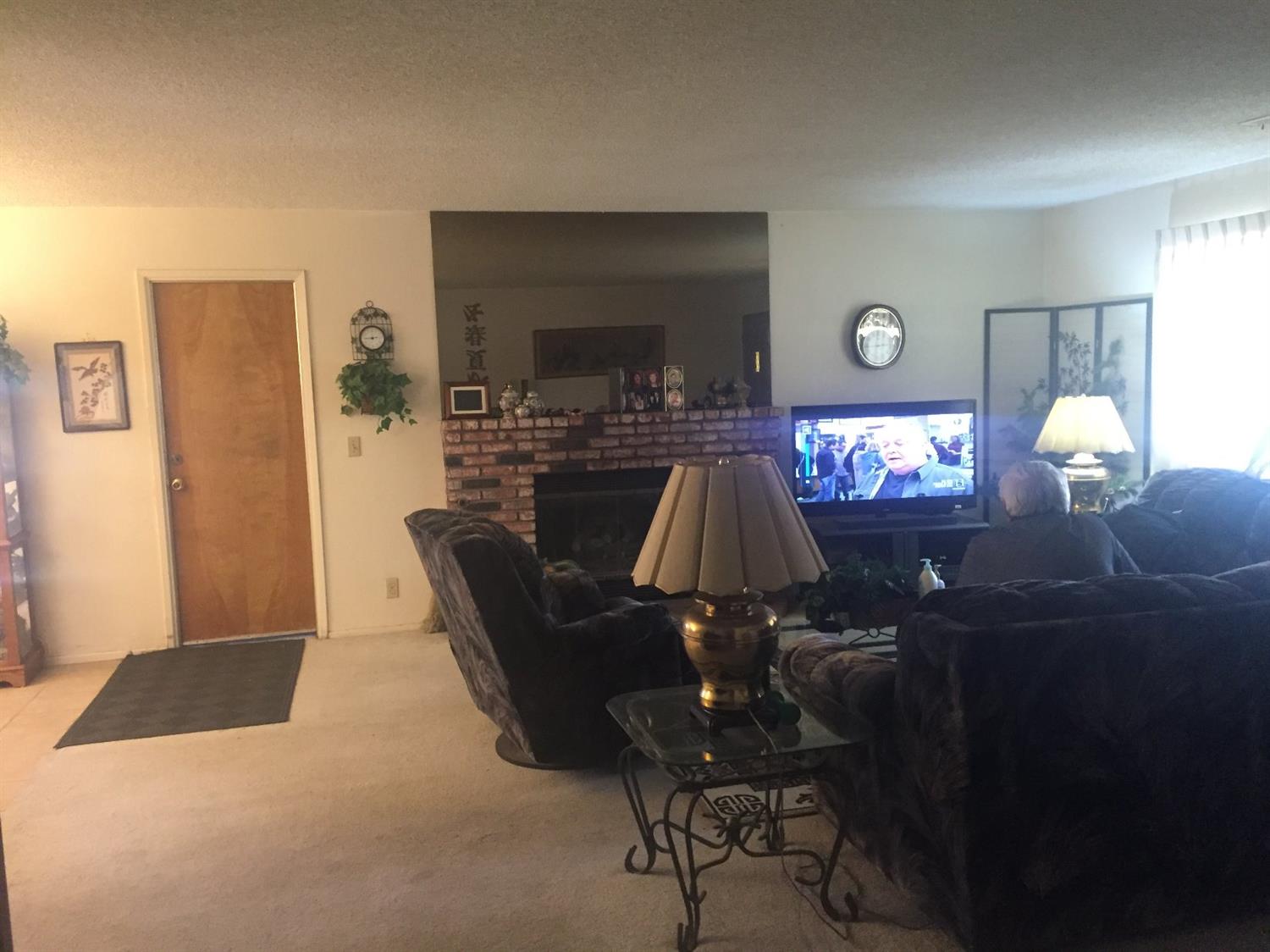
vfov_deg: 48.2
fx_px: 1064
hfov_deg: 61.7
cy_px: 476
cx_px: 635
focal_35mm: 29
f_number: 2.2
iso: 320
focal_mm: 4.15
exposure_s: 1/30
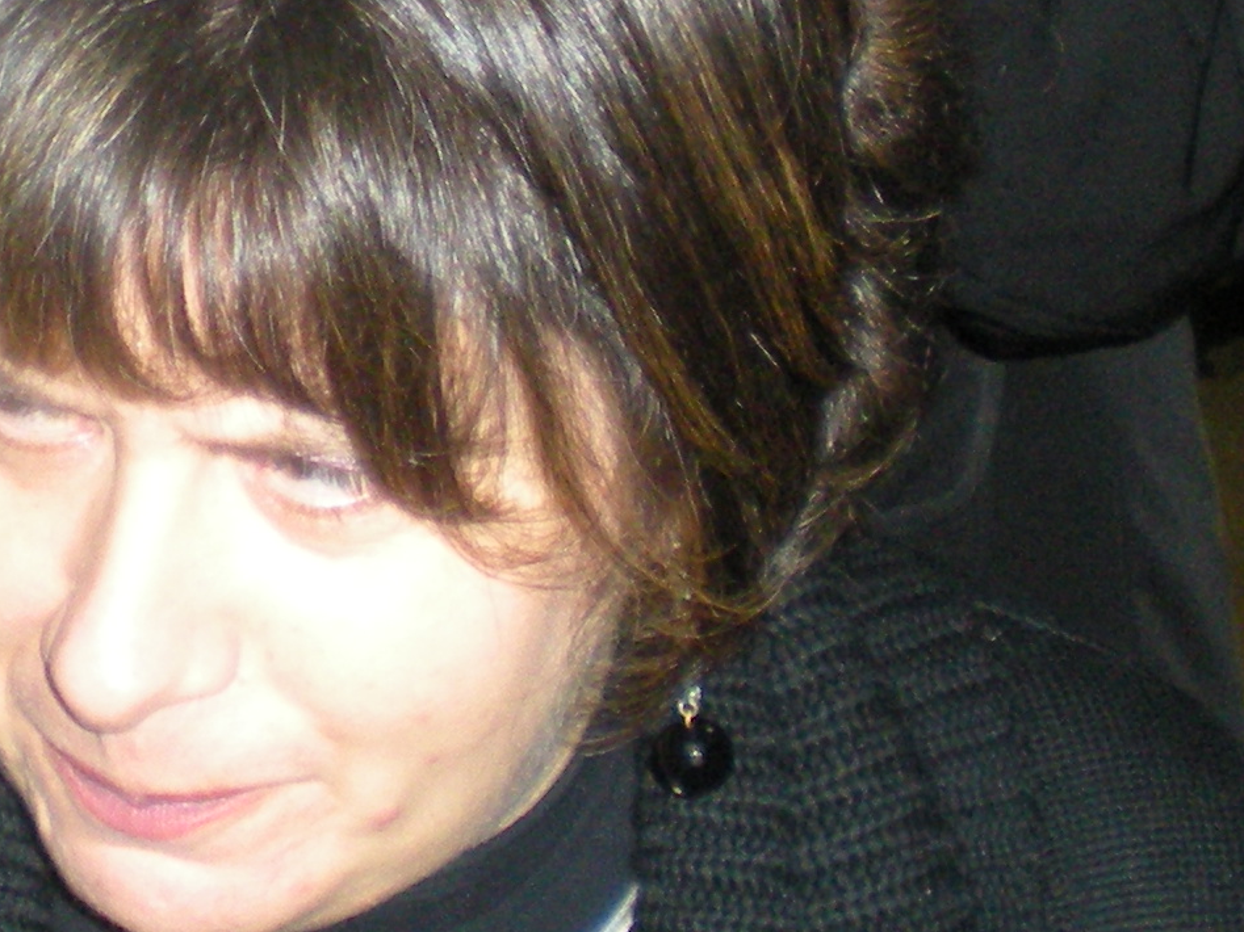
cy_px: -465
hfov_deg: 14.9
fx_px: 4707
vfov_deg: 10.9
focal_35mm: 131
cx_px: 164
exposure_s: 1/60
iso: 246
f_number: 3.1
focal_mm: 6.3
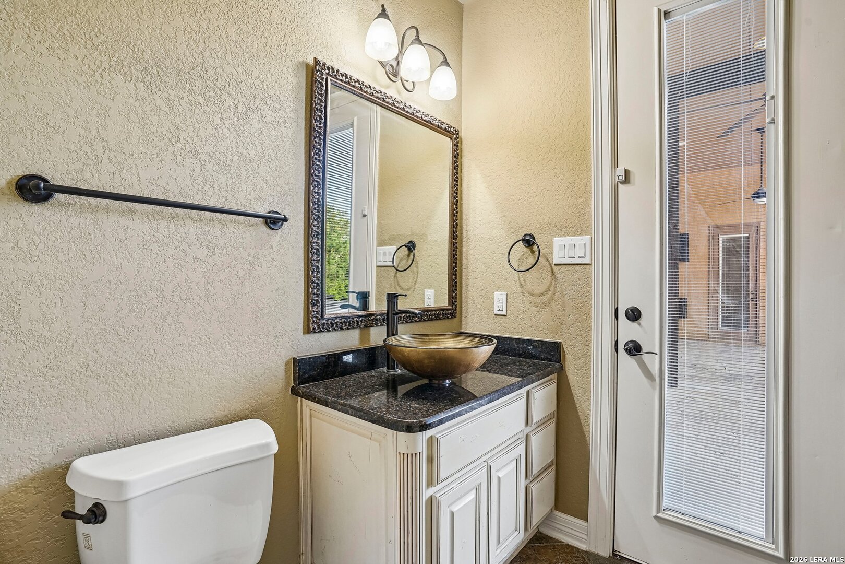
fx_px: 376
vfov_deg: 73.7
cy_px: 282
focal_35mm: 16
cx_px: 422
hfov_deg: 96.7
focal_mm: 16
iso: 400
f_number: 8
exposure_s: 1/15
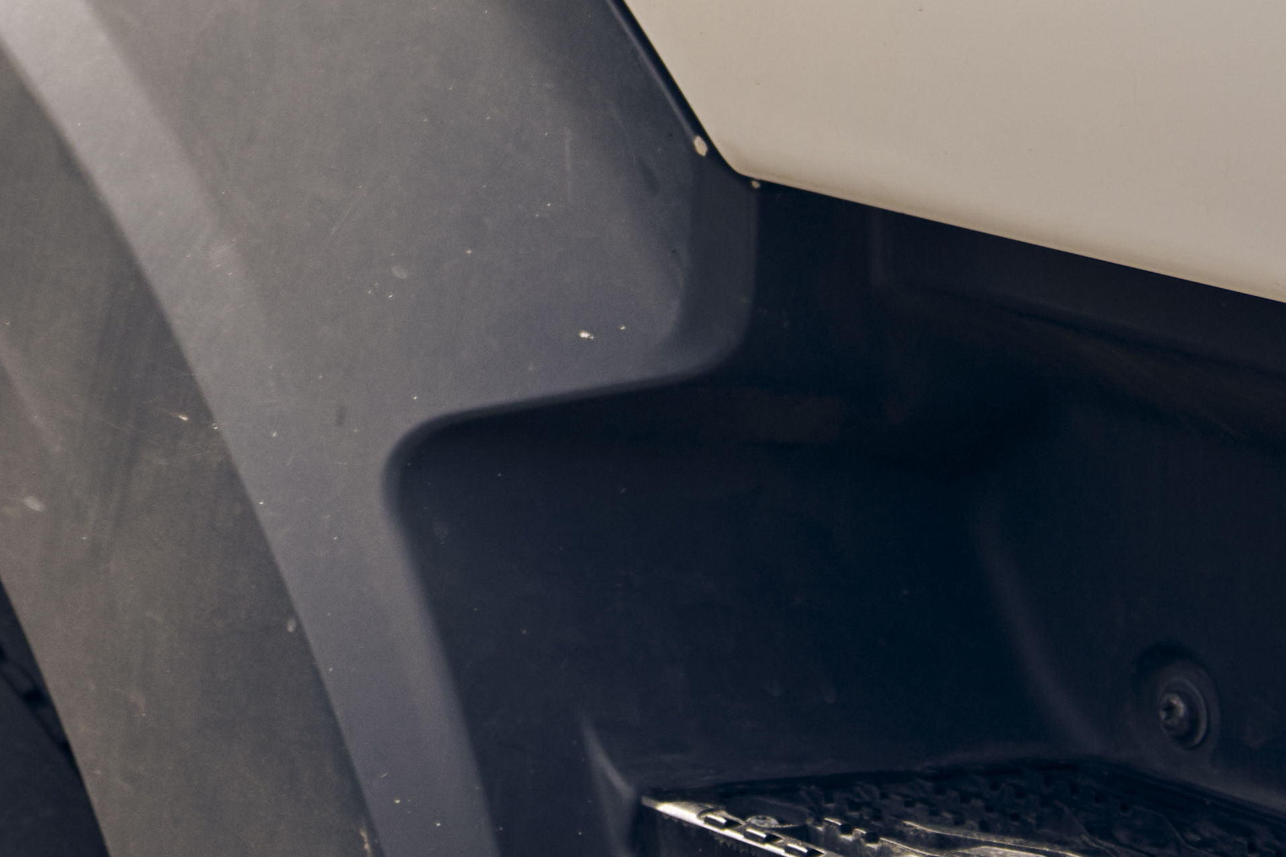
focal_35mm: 191
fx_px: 6822
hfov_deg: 10.6
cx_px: -316
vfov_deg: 7.0
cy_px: -605
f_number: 2.8
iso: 160
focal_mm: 44
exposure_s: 1/3200
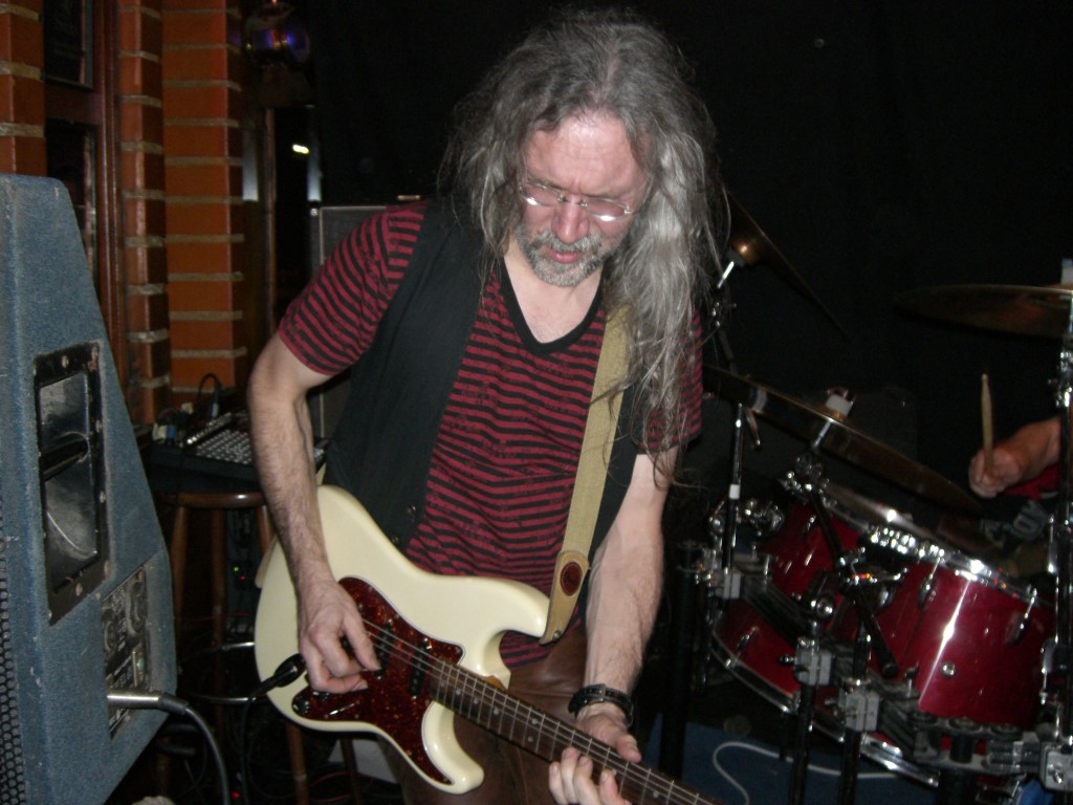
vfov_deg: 37.7
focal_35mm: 38
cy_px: 402
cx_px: 536
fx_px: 1178
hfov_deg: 49.0
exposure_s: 1/60
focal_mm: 7.9
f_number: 2.8
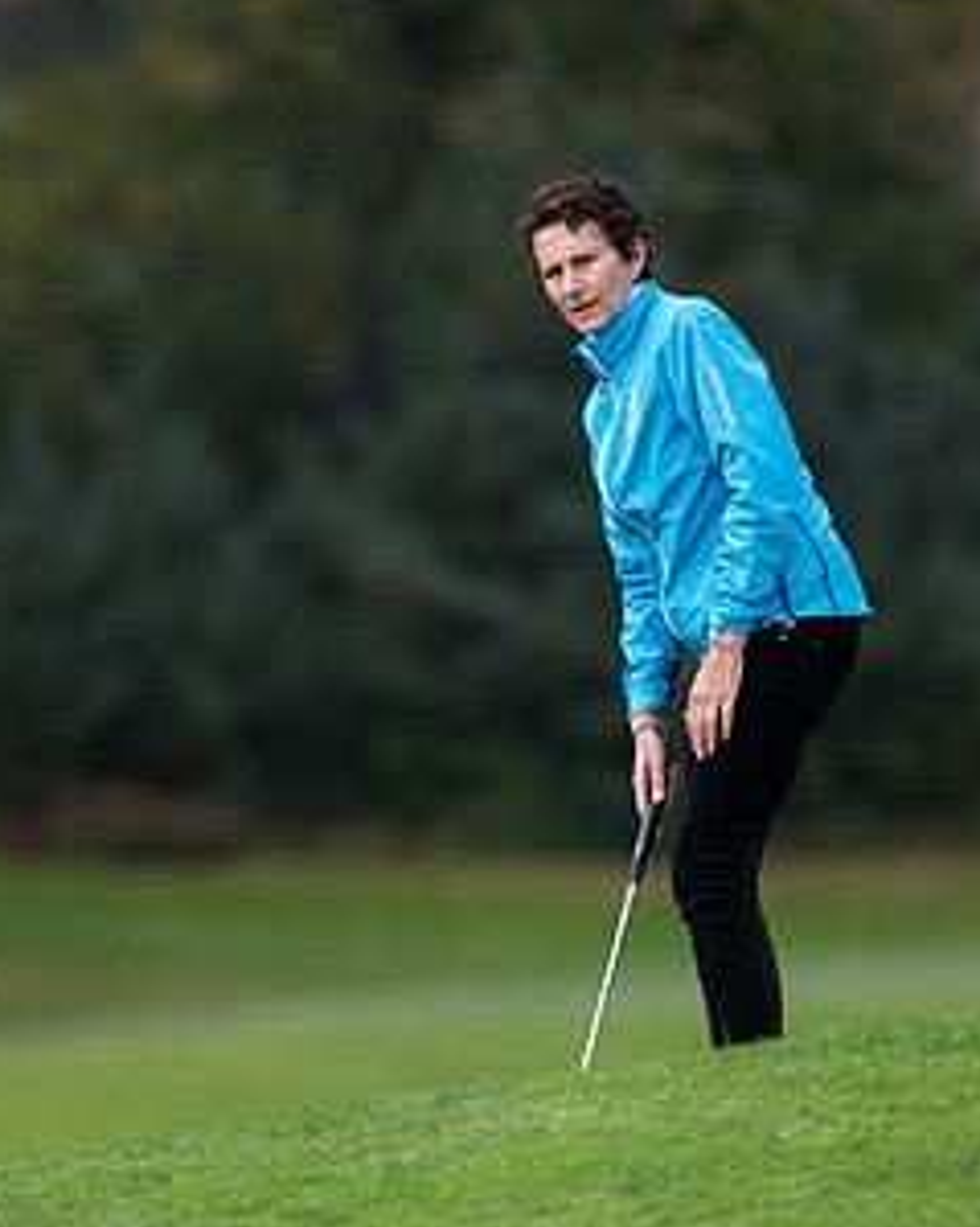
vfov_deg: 3.5
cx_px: 246
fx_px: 19805
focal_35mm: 546
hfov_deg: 2.8
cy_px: 614
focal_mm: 300
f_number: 5
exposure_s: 1/2000
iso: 400
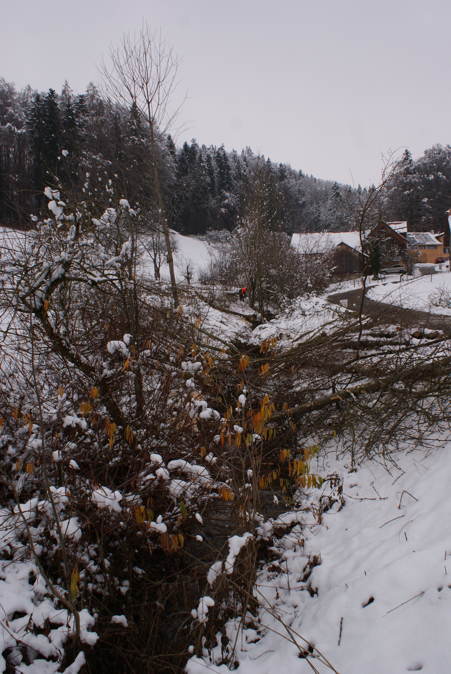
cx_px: 226
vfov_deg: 61.9
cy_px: 337
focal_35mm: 30
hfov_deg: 43.7
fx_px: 562
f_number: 7.1
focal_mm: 20
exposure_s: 1/60
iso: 100
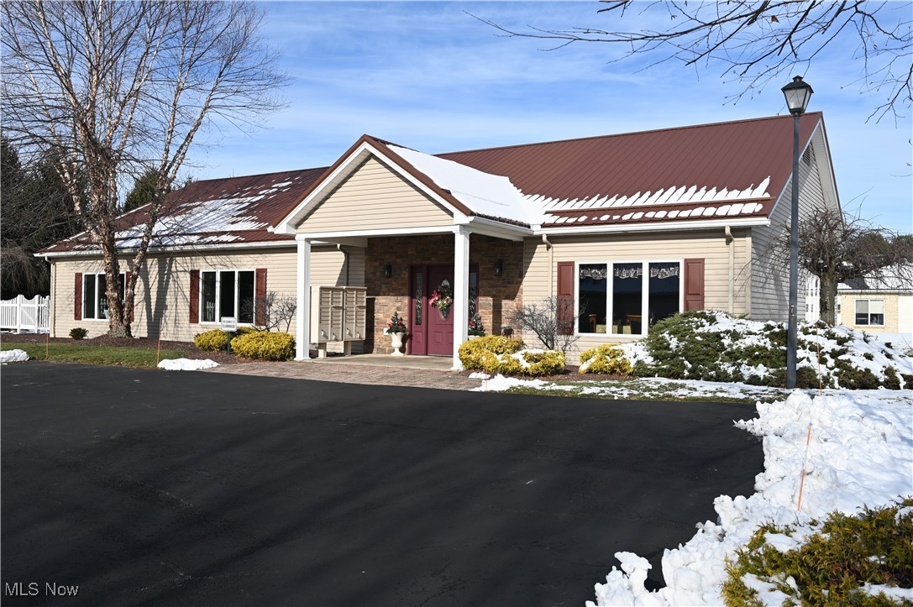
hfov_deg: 62.0
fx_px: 760
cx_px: 456
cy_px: 304
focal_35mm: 30
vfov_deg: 43.5
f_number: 7.1
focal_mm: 30
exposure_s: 1/400
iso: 100
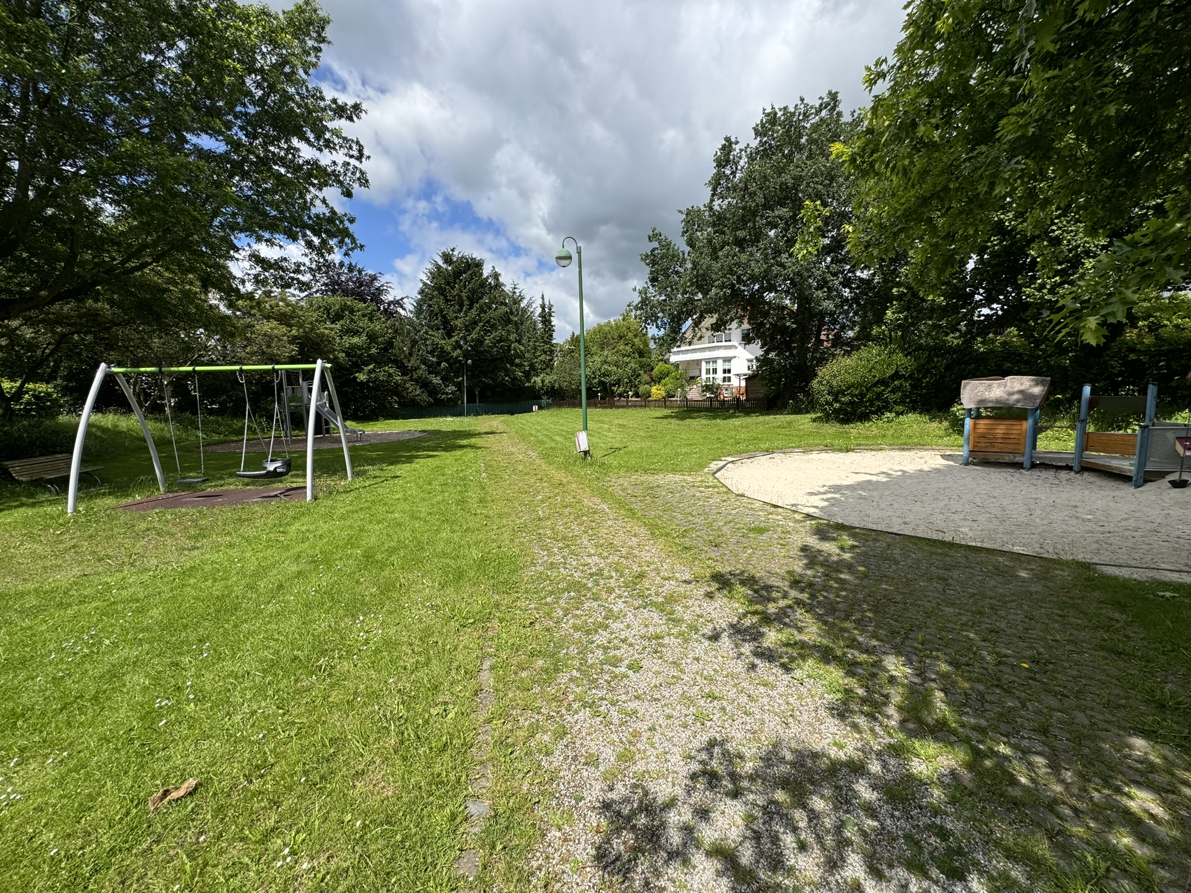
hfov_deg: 102.1
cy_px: 446
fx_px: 482
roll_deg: +1.3
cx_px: 596
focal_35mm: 14
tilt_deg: -6.1
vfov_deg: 85.7
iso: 50
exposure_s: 1/1832
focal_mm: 2.22
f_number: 2.2
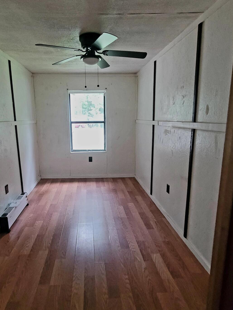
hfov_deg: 68.0
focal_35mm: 19
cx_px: 94
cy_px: 153
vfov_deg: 84.7
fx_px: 171
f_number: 2.2
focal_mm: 2.2
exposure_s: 1/24
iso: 800
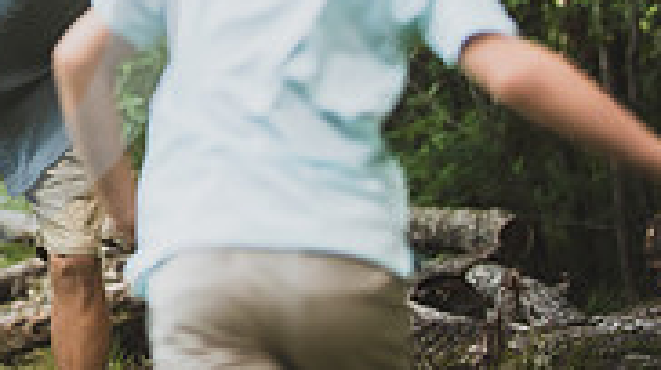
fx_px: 4798
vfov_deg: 4.4
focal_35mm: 274
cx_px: -247
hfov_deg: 7.8
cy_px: -161
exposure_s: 1/250
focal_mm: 82
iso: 500
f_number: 2.8
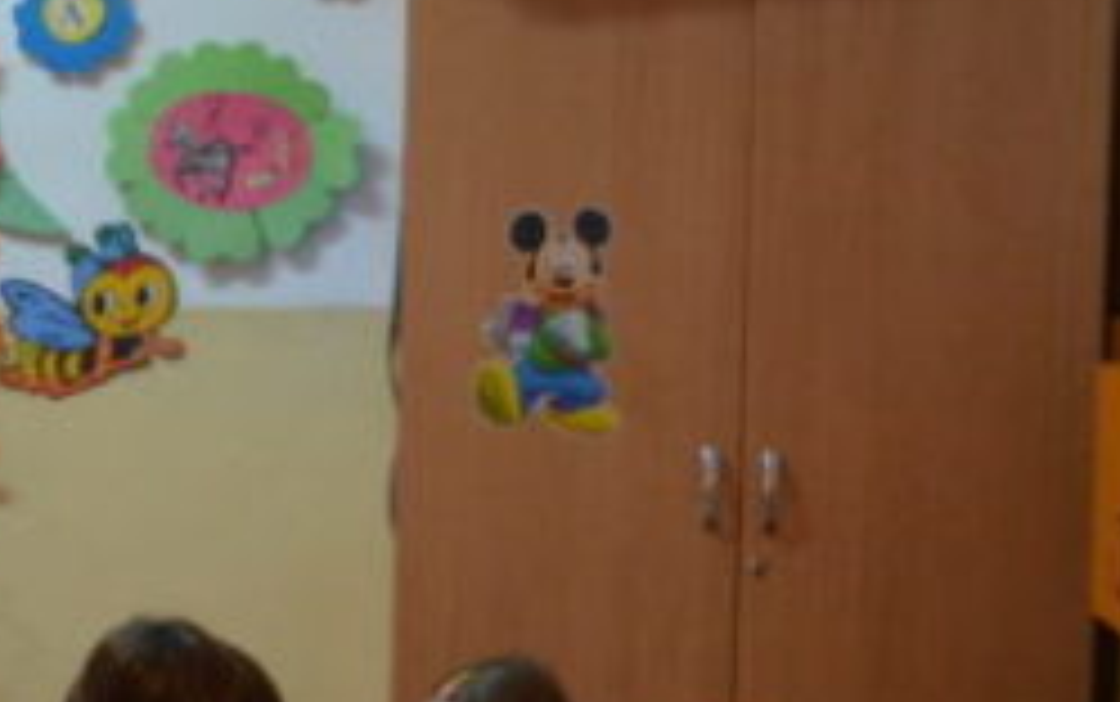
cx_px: -720
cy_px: 554
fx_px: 4215
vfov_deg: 9.5
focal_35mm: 138
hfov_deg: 13.9
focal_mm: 22
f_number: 4
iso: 1600
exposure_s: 1/100
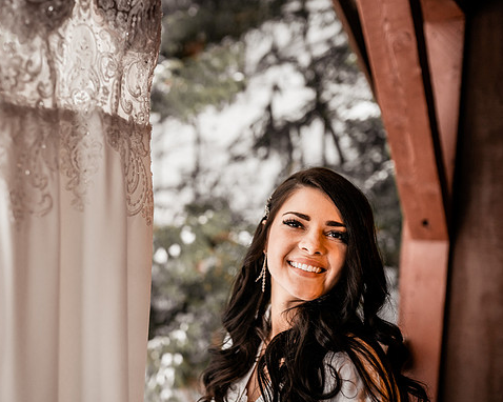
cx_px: 206
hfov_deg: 45.6
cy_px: 203
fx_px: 595
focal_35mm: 40
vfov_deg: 37.3
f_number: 2
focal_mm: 35
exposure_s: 1/320
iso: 640
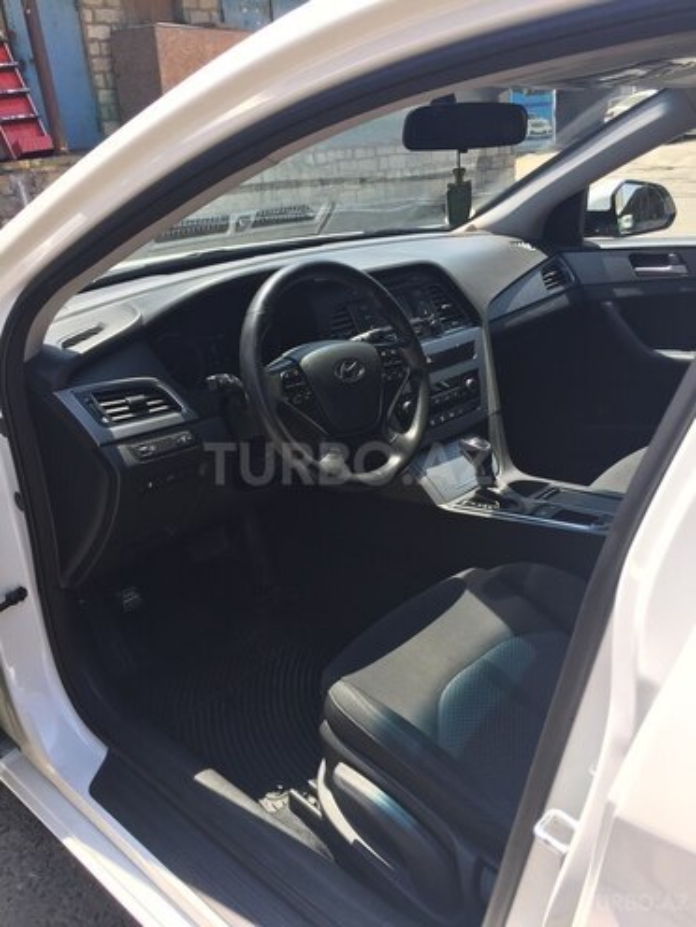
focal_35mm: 29
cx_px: 348
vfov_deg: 61.7
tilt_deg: -23.4
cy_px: 464
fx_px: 777
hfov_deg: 48.2
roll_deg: +4.7
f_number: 2.2
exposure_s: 1/501
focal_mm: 4.15
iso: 32
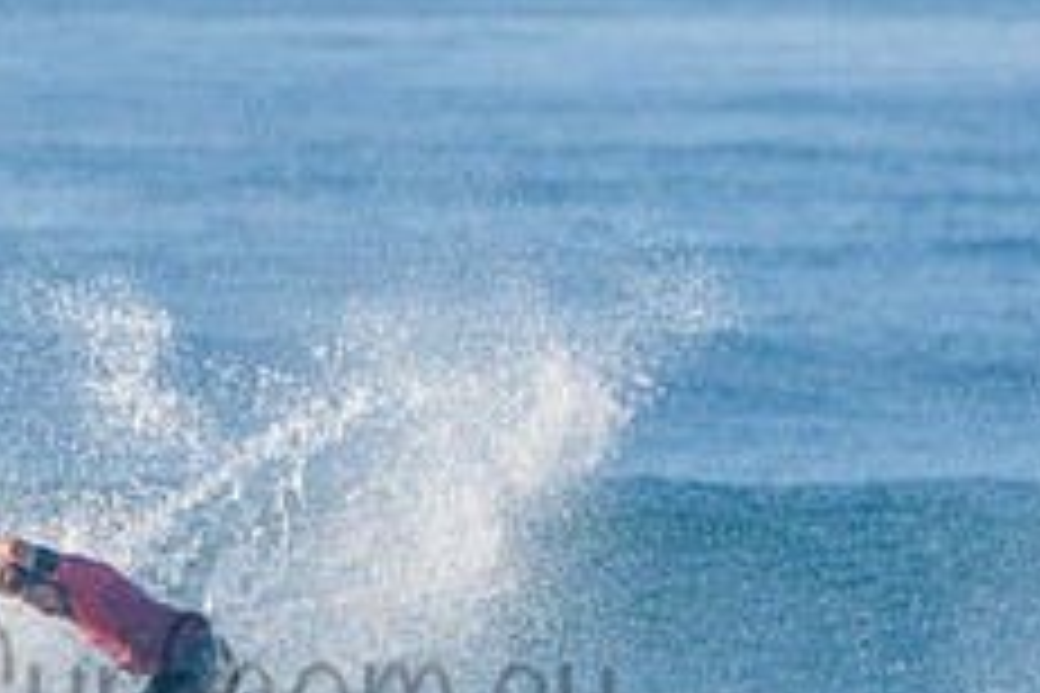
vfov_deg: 1.1
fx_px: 36282
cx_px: 140
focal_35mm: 1256
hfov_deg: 1.6
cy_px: 646
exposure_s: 1/2000
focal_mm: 500
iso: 500
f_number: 5.6
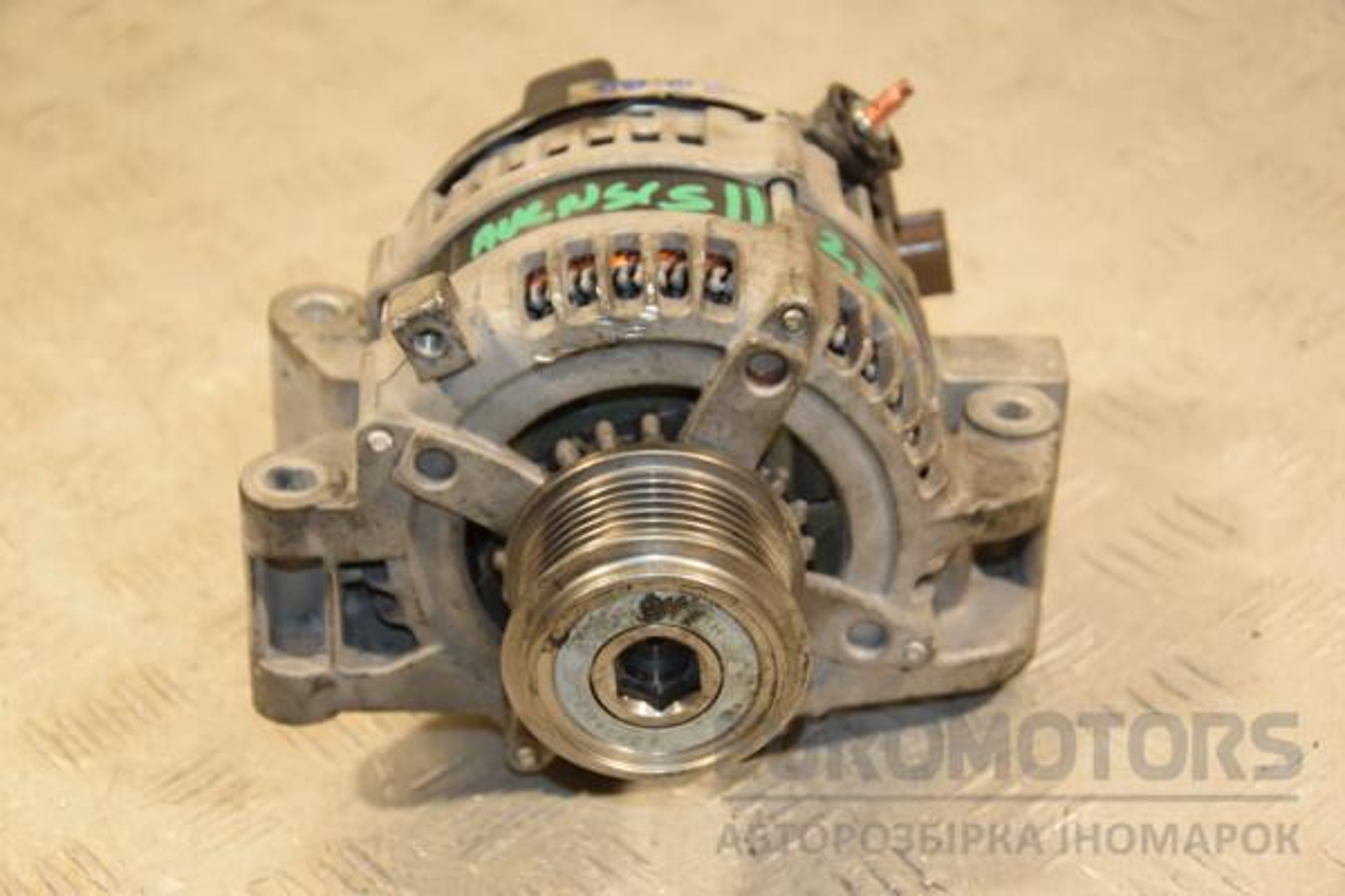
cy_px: 448
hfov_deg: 23.4
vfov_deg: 15.7
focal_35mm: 87
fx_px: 3250
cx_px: 672
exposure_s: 1/160
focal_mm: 58
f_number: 5
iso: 800
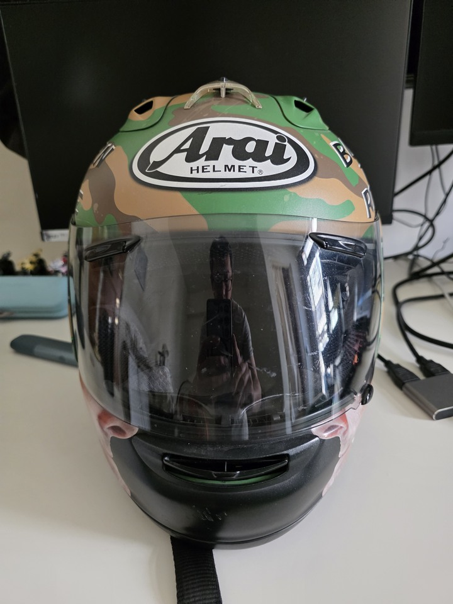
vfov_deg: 73.9
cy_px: 302
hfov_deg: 58.9
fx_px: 401
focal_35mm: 23
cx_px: 226
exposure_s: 1/120
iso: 1000
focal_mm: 6.3
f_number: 1.7
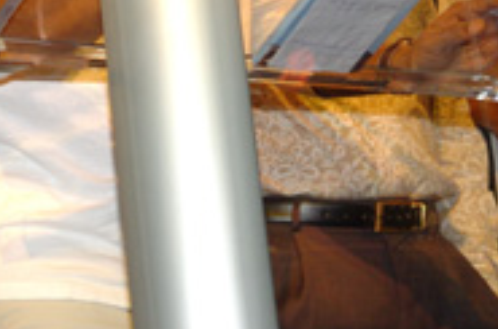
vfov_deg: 7.9
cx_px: 83
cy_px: -136
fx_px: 2352
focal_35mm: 171
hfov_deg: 12.0
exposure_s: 1/100
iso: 400
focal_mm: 35
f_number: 5
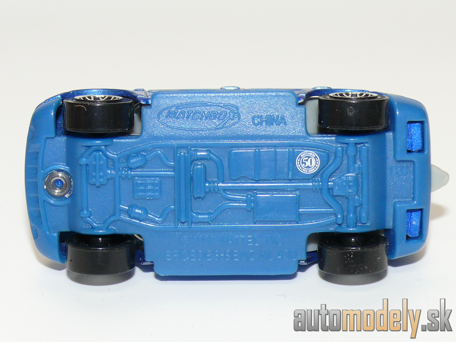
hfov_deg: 18.2
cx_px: 228
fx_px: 1423
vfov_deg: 13.7
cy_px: 171
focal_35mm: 108
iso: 100
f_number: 4
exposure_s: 1/30
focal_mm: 13.8
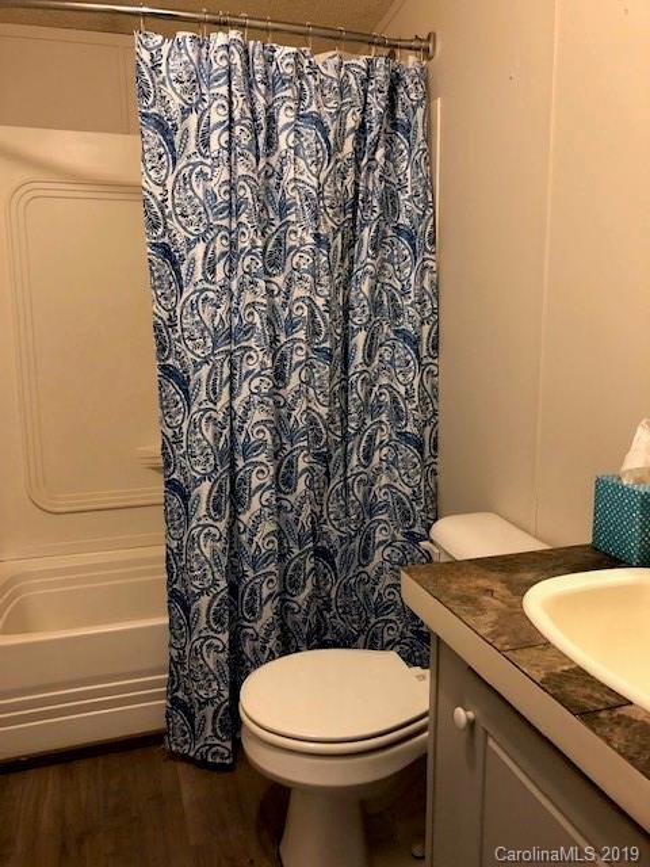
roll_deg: -0.3
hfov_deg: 49.7
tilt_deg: -8.3
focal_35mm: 28
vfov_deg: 63.4
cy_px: 434
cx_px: 325
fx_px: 701
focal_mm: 4
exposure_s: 1/15
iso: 80
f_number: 1.8
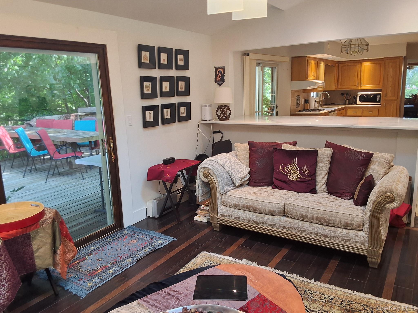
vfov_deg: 49.7
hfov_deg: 63.4
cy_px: 156
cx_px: 209
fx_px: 338
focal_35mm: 28
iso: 100
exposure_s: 1/40
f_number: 1.9
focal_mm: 2.91
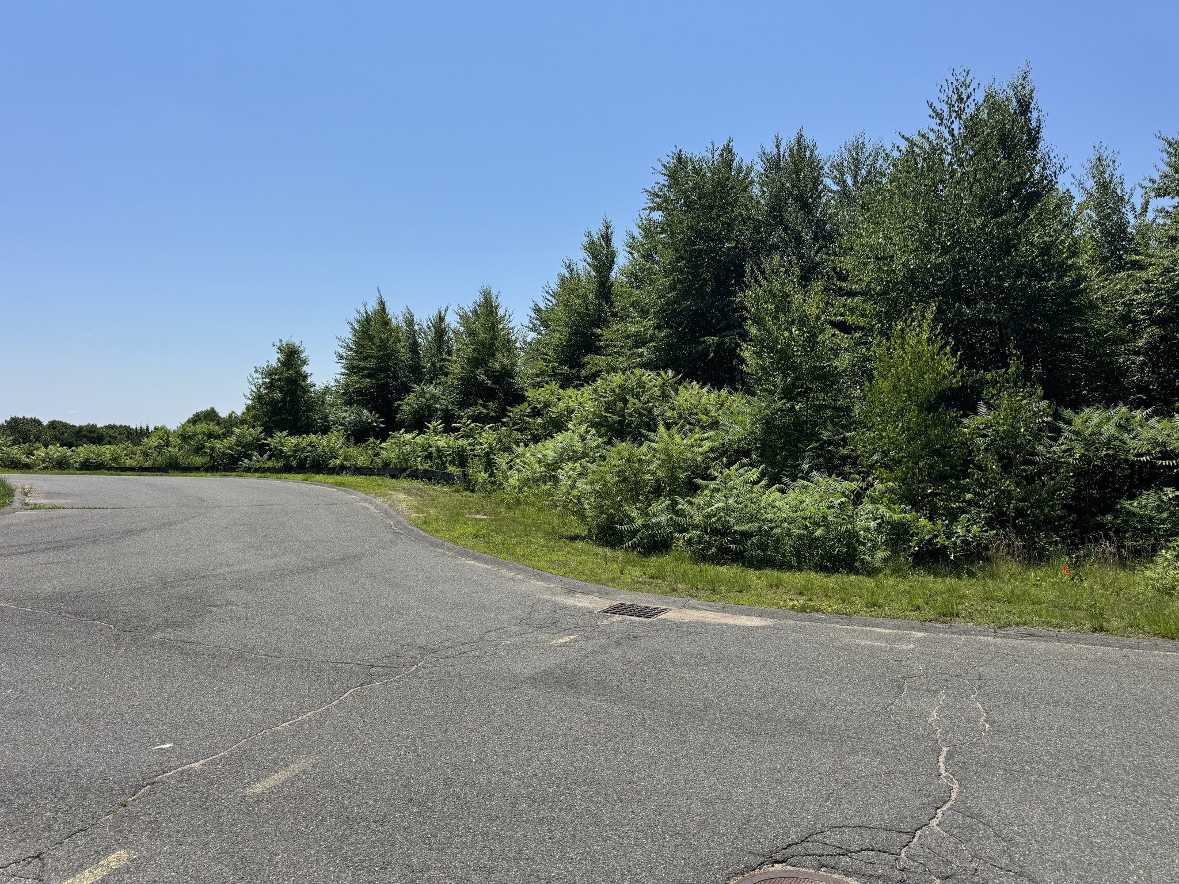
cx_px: 590
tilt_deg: -1.4
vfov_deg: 56.8
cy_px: 442
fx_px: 817
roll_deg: -0.7
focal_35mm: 24
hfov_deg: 71.6
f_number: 1.78
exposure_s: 1/5348
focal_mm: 6.76
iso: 80
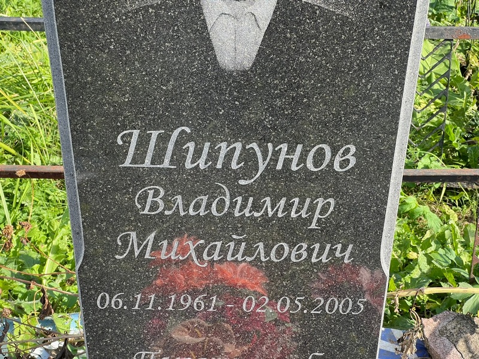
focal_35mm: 77
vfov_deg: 19.1
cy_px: 180
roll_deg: +2.1
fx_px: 1065
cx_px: 240
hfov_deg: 25.3
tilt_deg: -27.5
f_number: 2.8
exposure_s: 1/160
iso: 32
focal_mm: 9
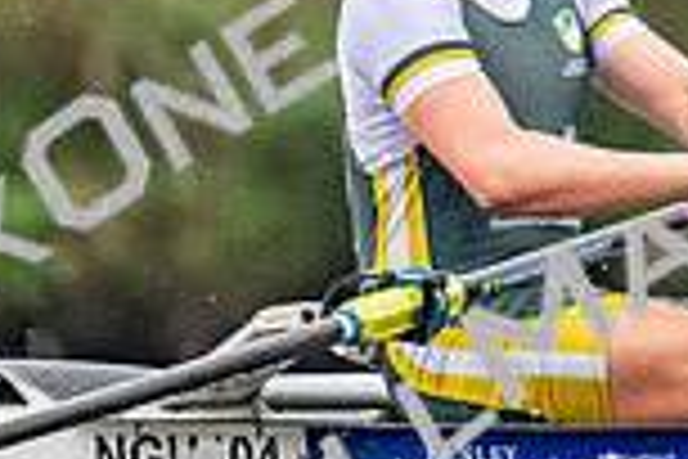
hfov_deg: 0.9
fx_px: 43513
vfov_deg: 0.6
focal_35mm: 2277
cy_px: -61
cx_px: 1088
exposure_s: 1/2500
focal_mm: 600
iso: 4000
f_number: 4
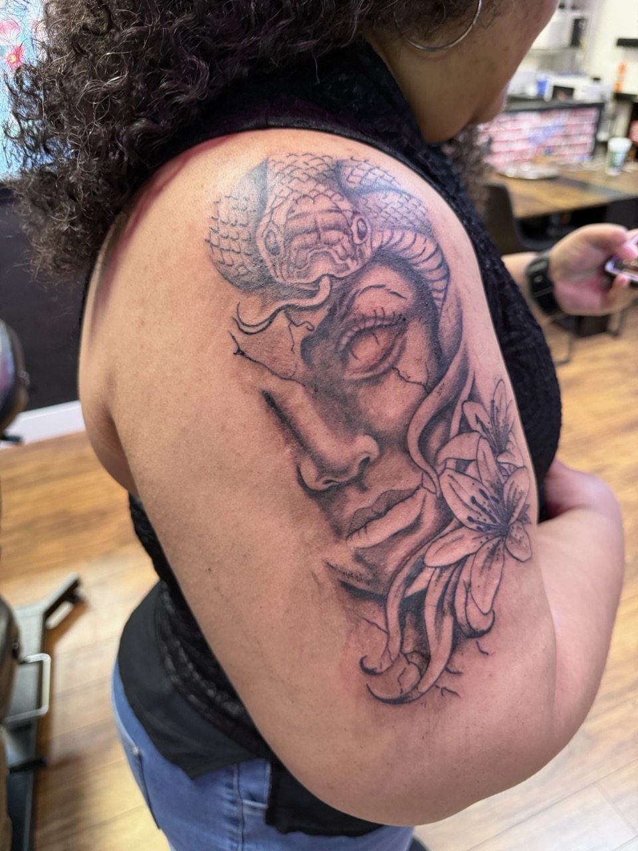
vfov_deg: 71.6
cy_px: 426
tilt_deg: -32.9
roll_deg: +1.9
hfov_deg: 56.8
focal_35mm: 24
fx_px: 590
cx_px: 319
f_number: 1.78
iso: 400
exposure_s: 1/60
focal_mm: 6.76
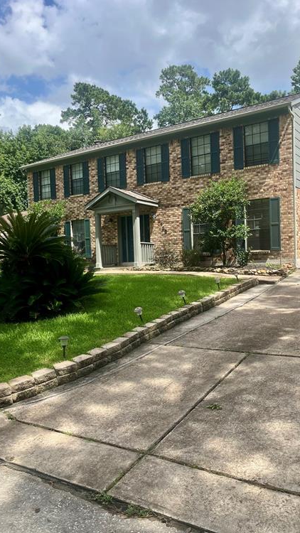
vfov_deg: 66.1
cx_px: 152
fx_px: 410
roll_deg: +2.2
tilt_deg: -0.8
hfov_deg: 40.2
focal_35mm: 29
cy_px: 261
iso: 50
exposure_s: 1/2062
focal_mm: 5.1
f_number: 1.6
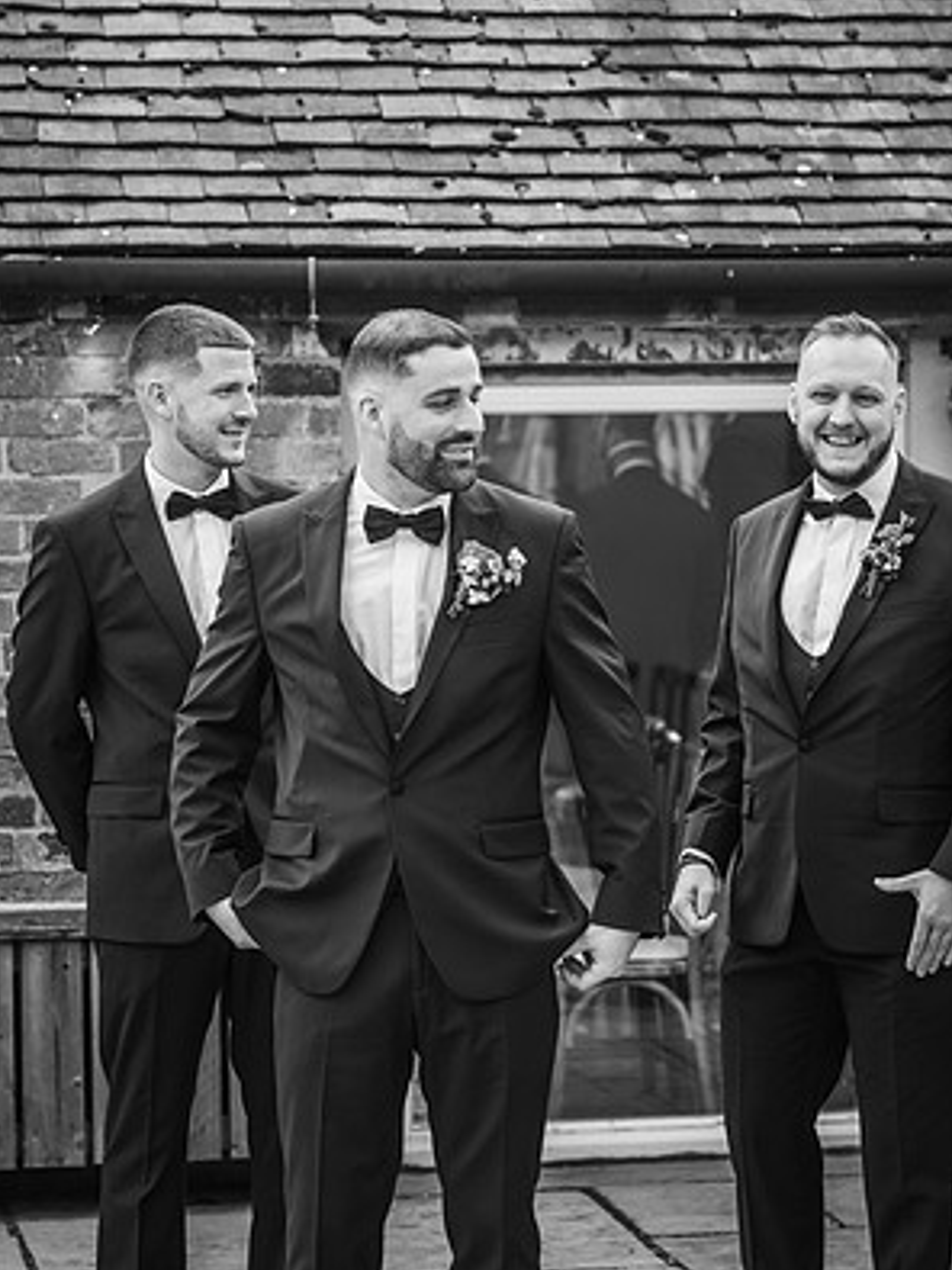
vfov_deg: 17.1
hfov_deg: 12.9
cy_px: 553
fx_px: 4219
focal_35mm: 115
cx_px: 479
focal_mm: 70
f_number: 2.8
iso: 160
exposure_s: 1/200
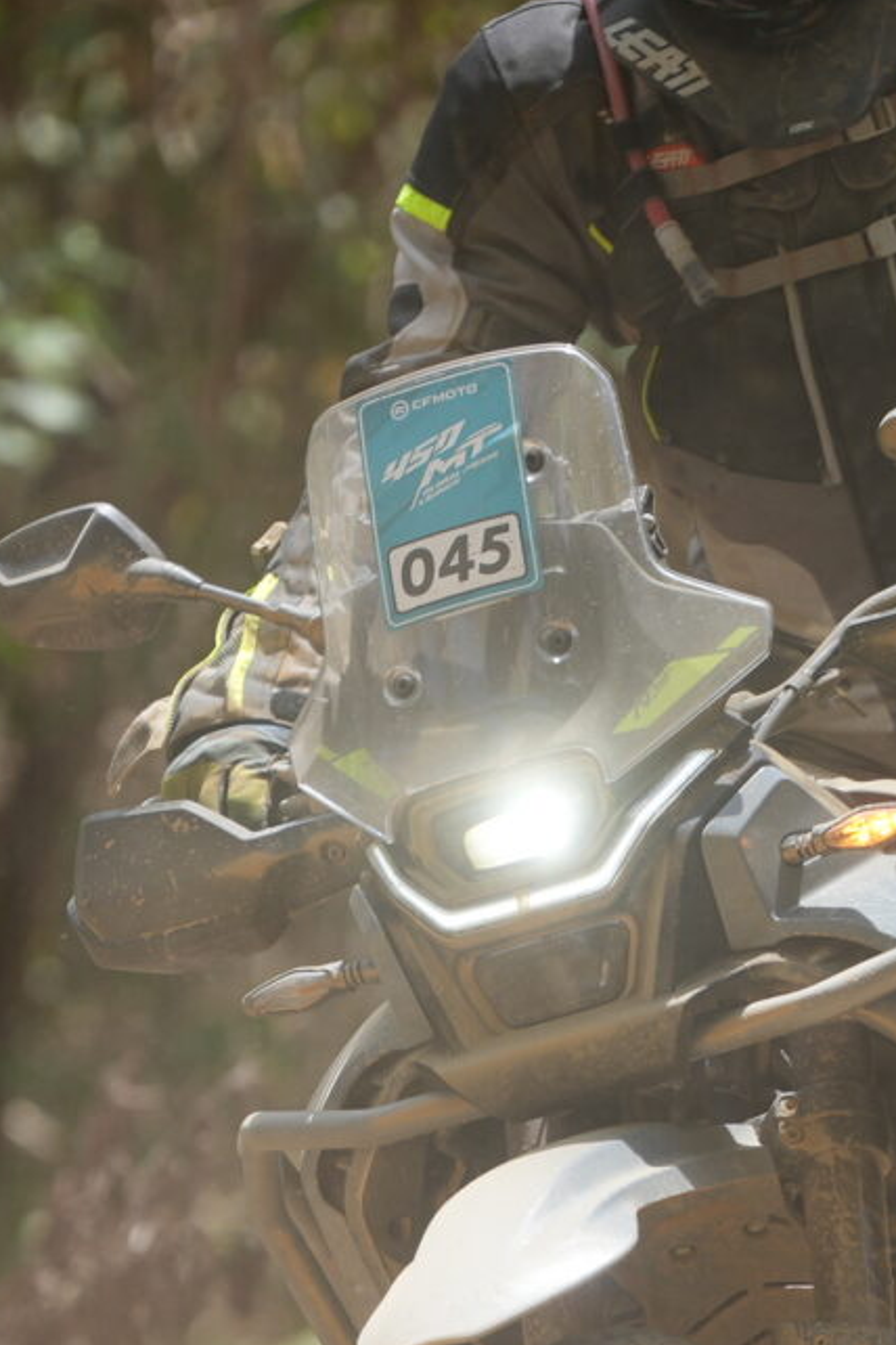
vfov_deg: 2.9
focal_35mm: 718
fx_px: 26803
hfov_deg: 1.9
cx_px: 1015
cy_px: 1195
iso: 100
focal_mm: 180
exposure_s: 1/1000
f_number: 2.8
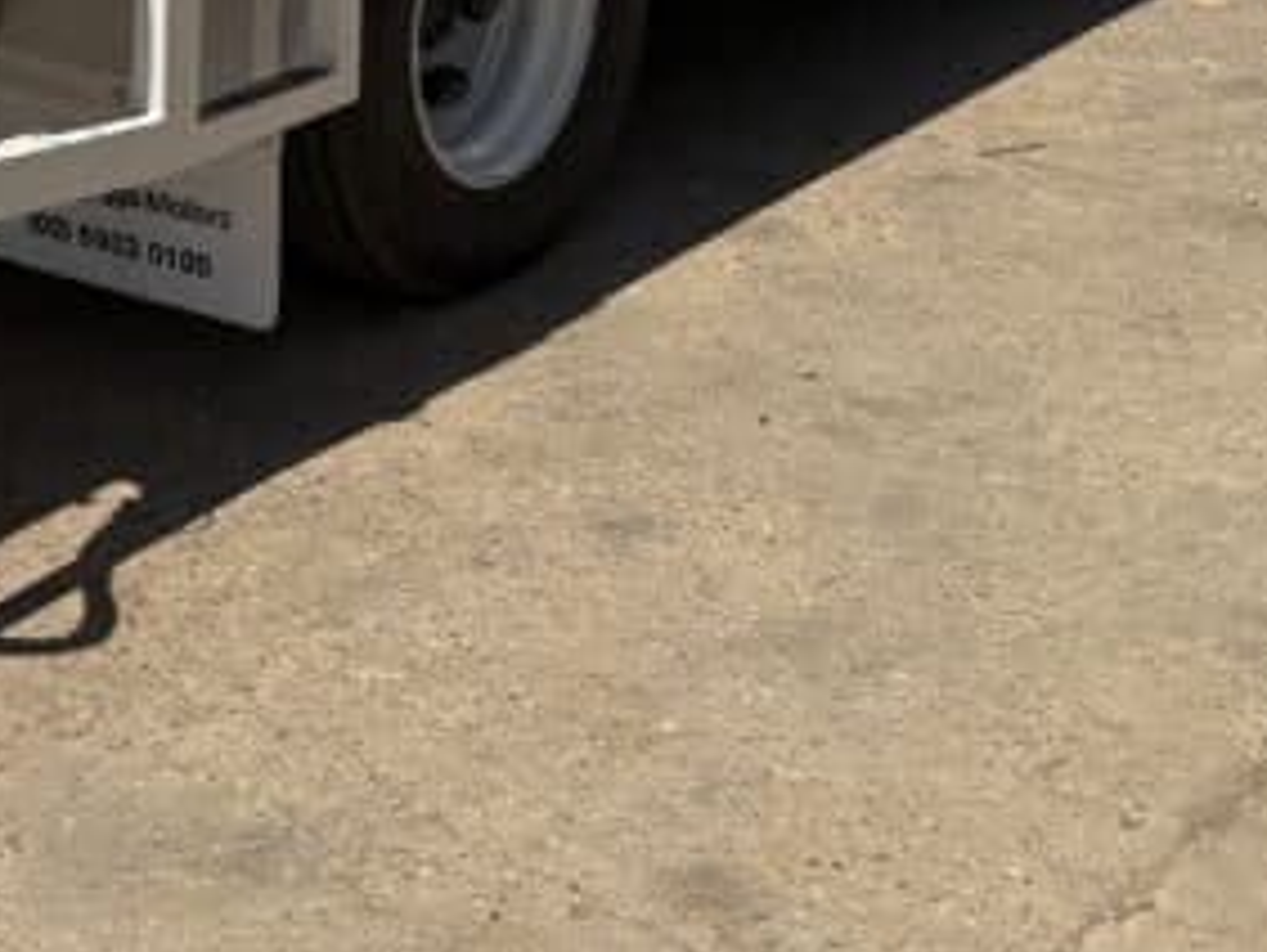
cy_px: -584
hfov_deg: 22.2
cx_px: 256
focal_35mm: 87
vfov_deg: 15.4
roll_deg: -1.4
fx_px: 3187
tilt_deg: -5.0
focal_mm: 6.76
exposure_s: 1/7353
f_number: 1.78
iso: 80
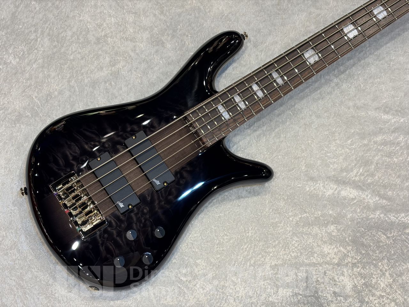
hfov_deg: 36.8
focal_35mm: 52
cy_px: 154
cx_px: 204
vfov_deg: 28.0
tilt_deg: -74.3
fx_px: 614
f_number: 1.6
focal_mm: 5.96
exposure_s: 1/60
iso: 64
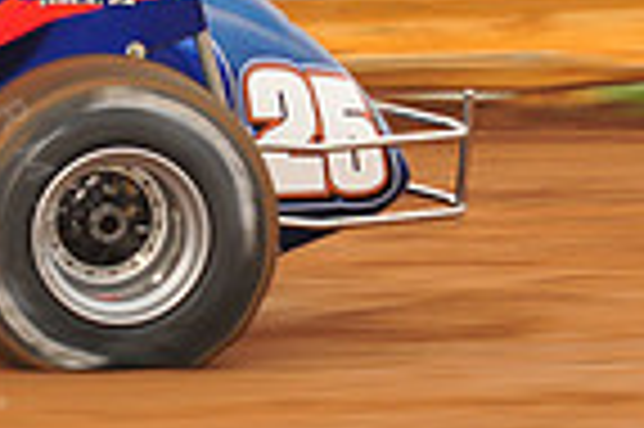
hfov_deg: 3.5
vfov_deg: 2.3
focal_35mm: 587
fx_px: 10489
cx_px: -207
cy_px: -162
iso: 640
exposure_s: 1/320
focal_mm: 145
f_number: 7.1
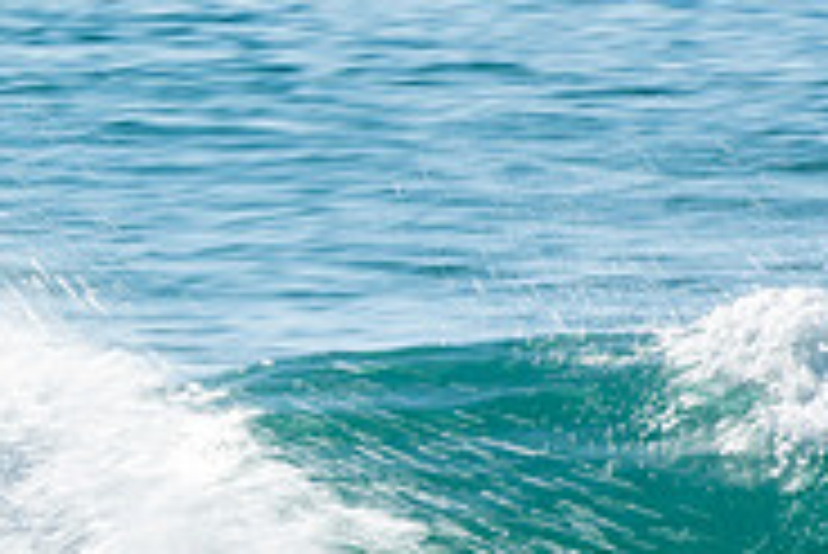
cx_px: -364
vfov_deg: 0.7
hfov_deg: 1.1
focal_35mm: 1891
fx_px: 43526
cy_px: 682
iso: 100
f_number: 20
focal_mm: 400
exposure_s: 1/50
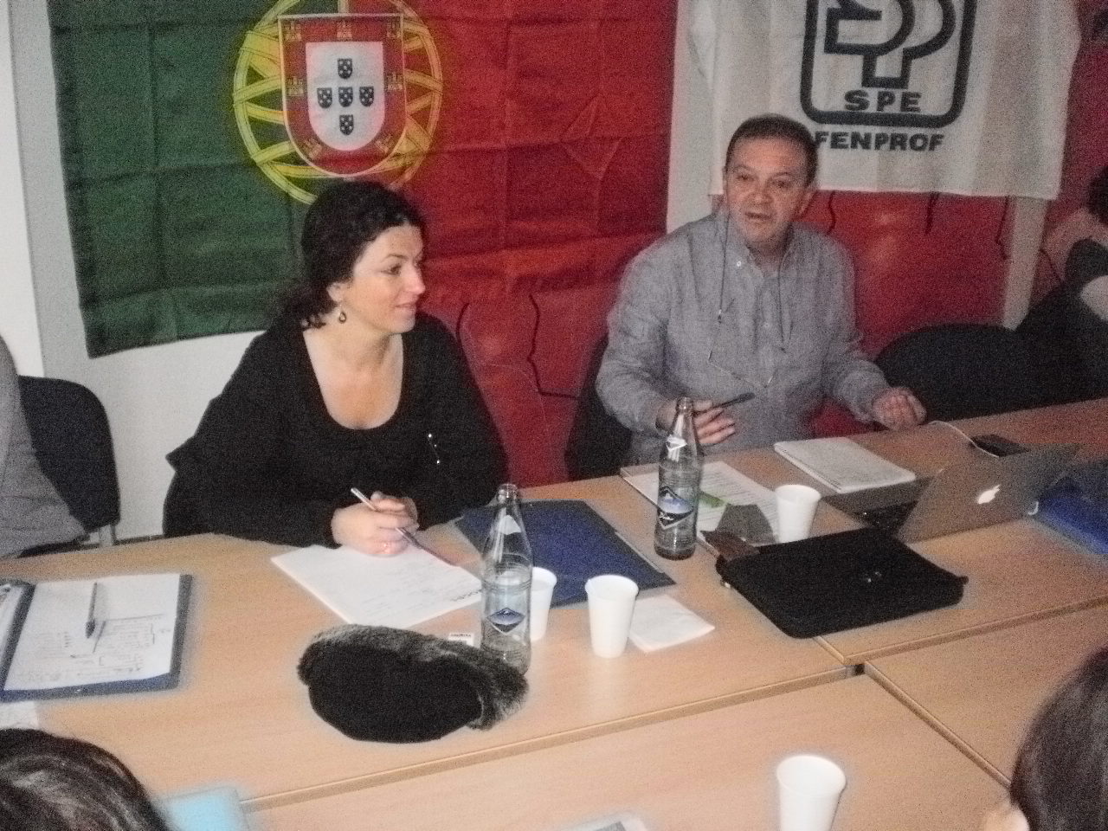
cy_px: 416
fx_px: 1216
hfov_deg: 49.0
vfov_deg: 37.7
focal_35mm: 38
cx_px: 554
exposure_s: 1/250
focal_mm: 6.3
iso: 1600
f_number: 3.1
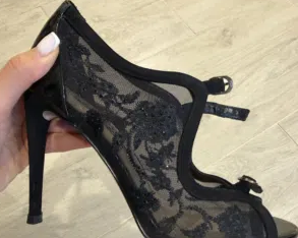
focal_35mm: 32
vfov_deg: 45.3
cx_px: 150
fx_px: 282
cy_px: 150
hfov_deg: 55.7
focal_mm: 2.22
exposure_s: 1/50
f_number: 2.2
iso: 400
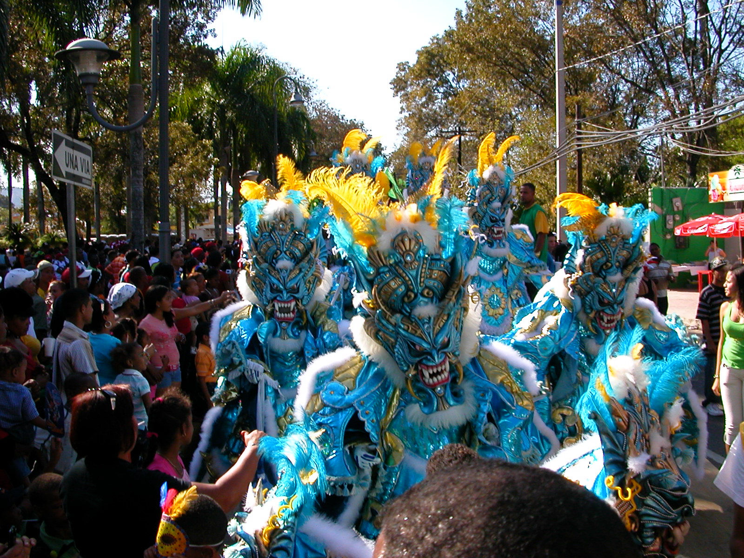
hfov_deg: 50.1
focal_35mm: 37
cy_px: 279
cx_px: 372
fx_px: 795
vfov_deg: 38.7
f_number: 4.5
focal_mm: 5.6
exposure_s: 1/314
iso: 100
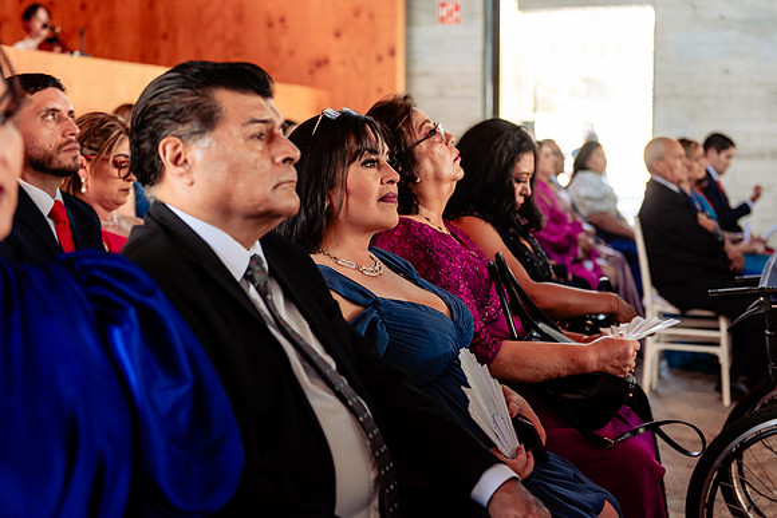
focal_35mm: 56
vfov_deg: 24.2
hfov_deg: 35.6
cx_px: 388
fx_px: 1212
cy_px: 259
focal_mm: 56
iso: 800
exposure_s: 1/250
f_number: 3.2
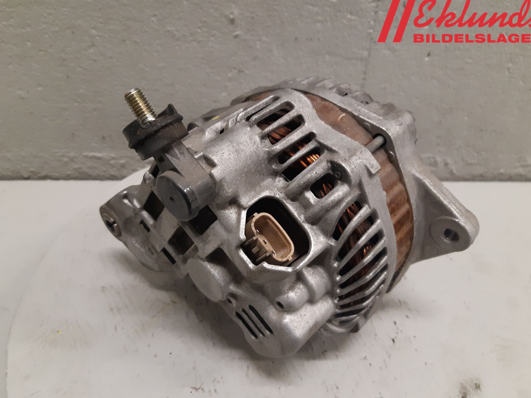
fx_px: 414
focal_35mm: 27
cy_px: 204
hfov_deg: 65.3
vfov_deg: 51.3
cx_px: 267
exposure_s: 1/50
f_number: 1.7
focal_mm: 3.93
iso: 200
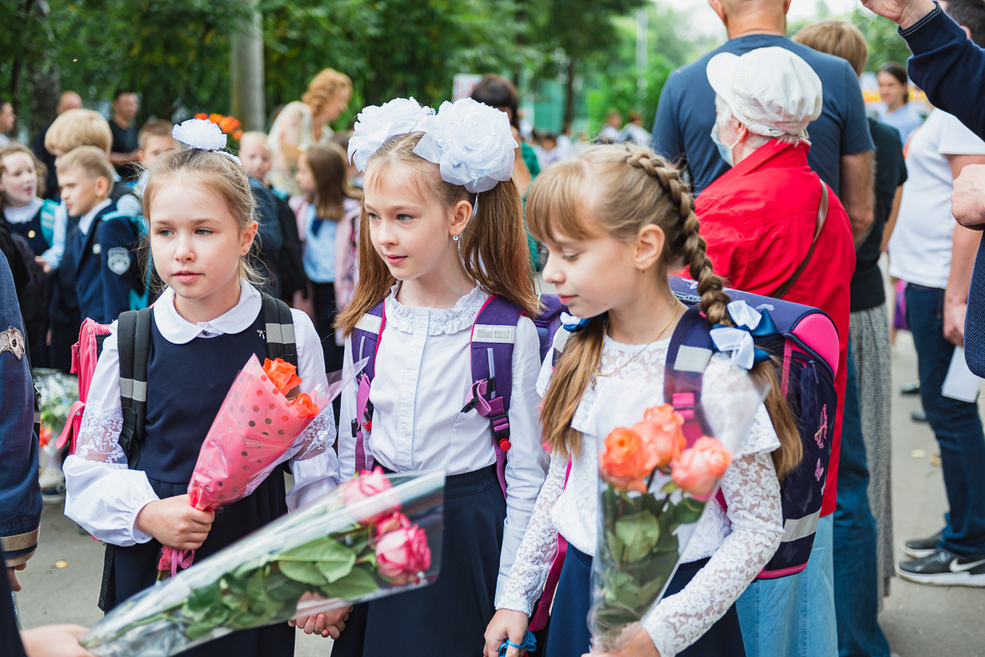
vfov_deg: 27.5
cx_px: 492
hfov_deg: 40.3
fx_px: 1341
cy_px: 335
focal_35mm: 49
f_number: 2.8
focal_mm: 48
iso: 160
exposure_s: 1/400
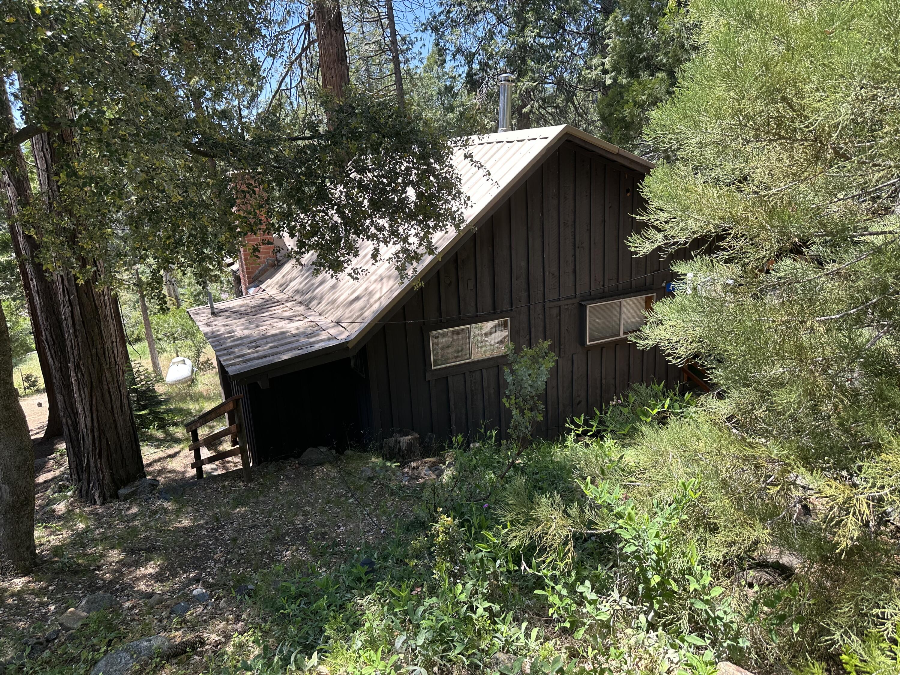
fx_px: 624
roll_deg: +4.2
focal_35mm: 24
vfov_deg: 56.8
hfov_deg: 71.6
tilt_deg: -15.4
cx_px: 450
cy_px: 338
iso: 80
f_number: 1.78
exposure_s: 1/604
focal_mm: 6.86
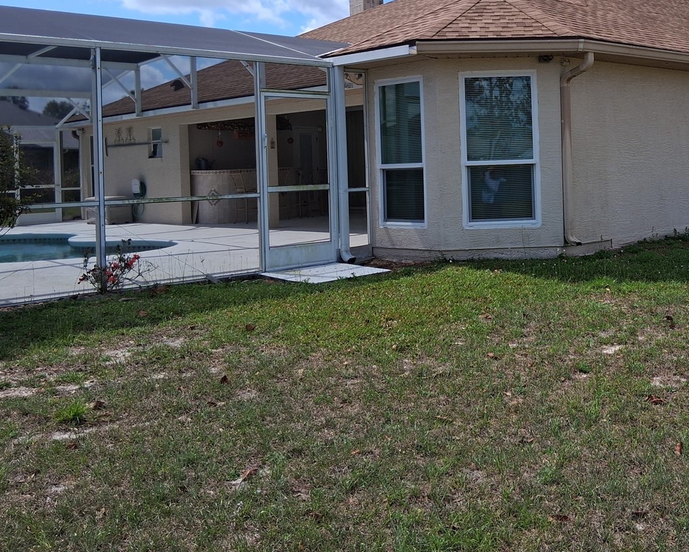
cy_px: 164
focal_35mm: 41
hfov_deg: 42.9
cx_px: 541
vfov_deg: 36.0
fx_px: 836
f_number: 1.8
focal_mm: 3.98
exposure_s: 1/836
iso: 25
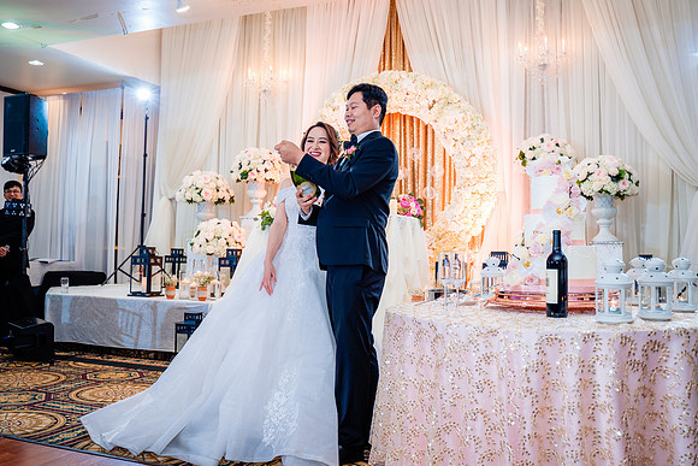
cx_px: 348
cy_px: 215
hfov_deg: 55.5
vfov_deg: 38.7
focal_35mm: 34
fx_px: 663
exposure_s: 1/160
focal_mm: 30
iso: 800
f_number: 3.5
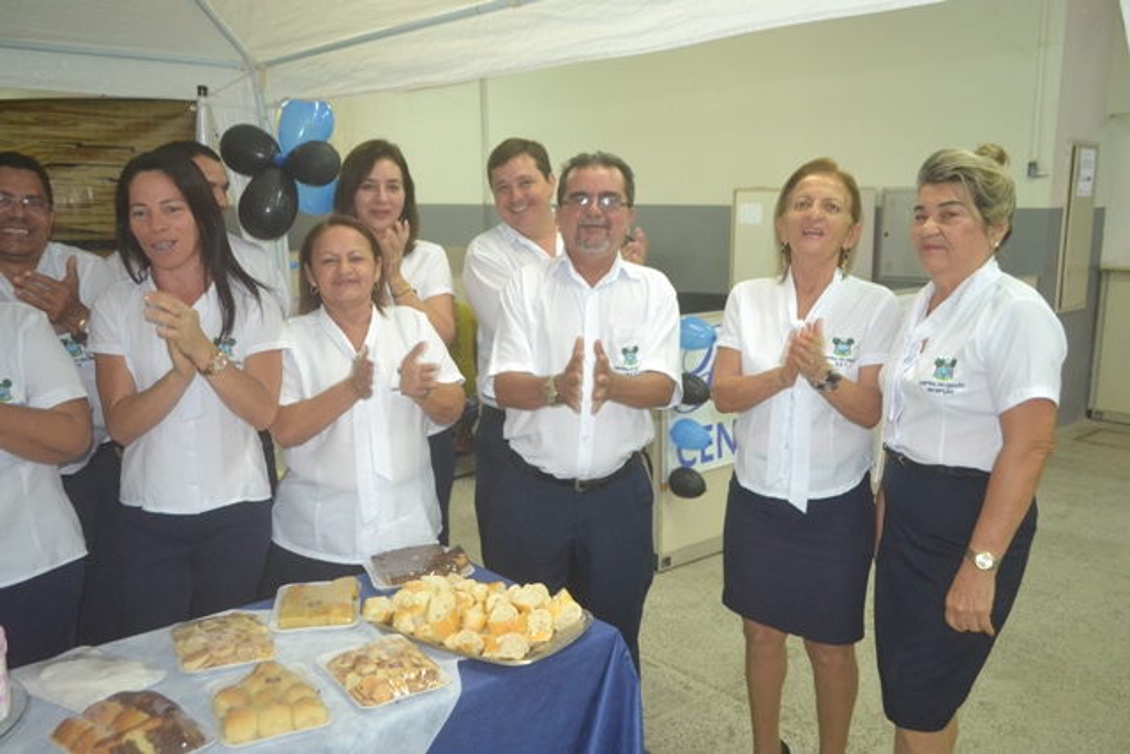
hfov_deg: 61.9
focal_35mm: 30
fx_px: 942
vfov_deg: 43.6
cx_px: 565
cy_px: 377
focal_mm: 20
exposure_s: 1/60
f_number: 3.8
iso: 1800
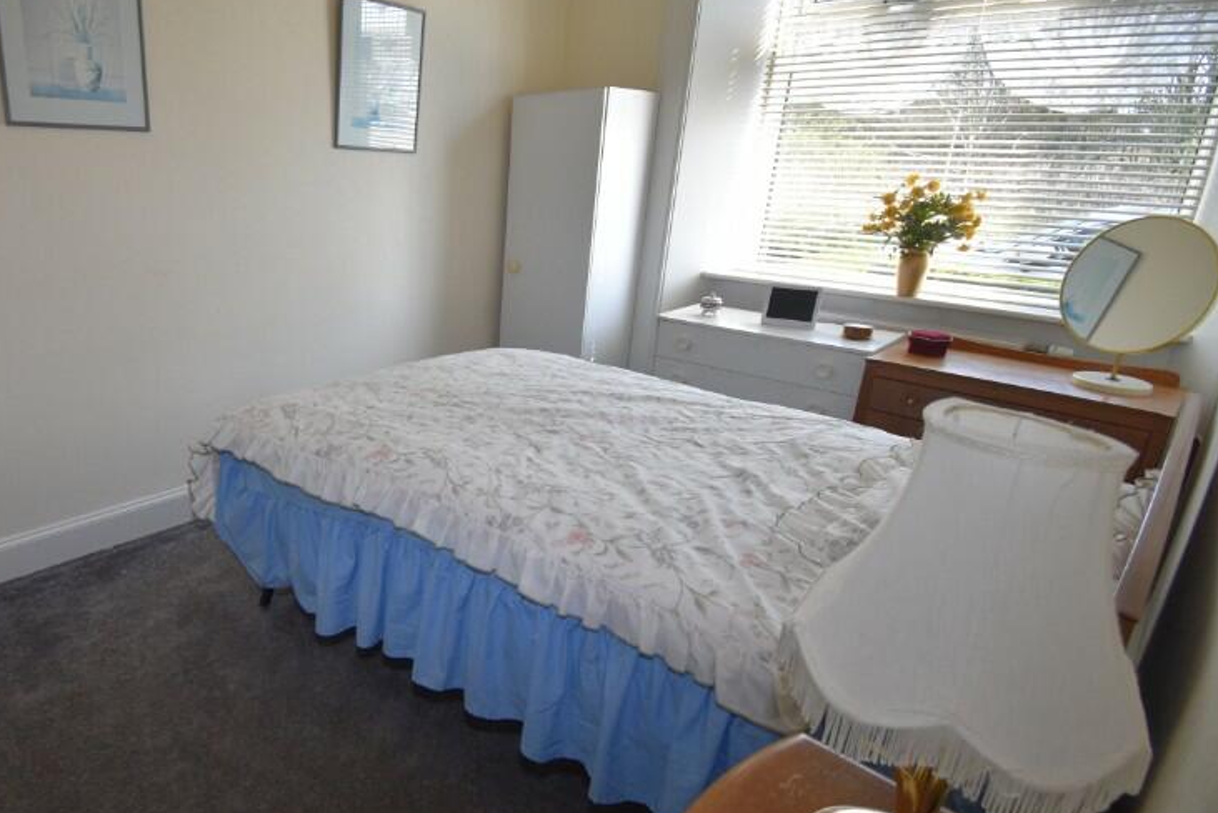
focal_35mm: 21
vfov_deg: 59.5
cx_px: 380
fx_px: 711
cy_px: 416
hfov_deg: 77.8
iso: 560
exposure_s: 1/250
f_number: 4.5
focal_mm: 10
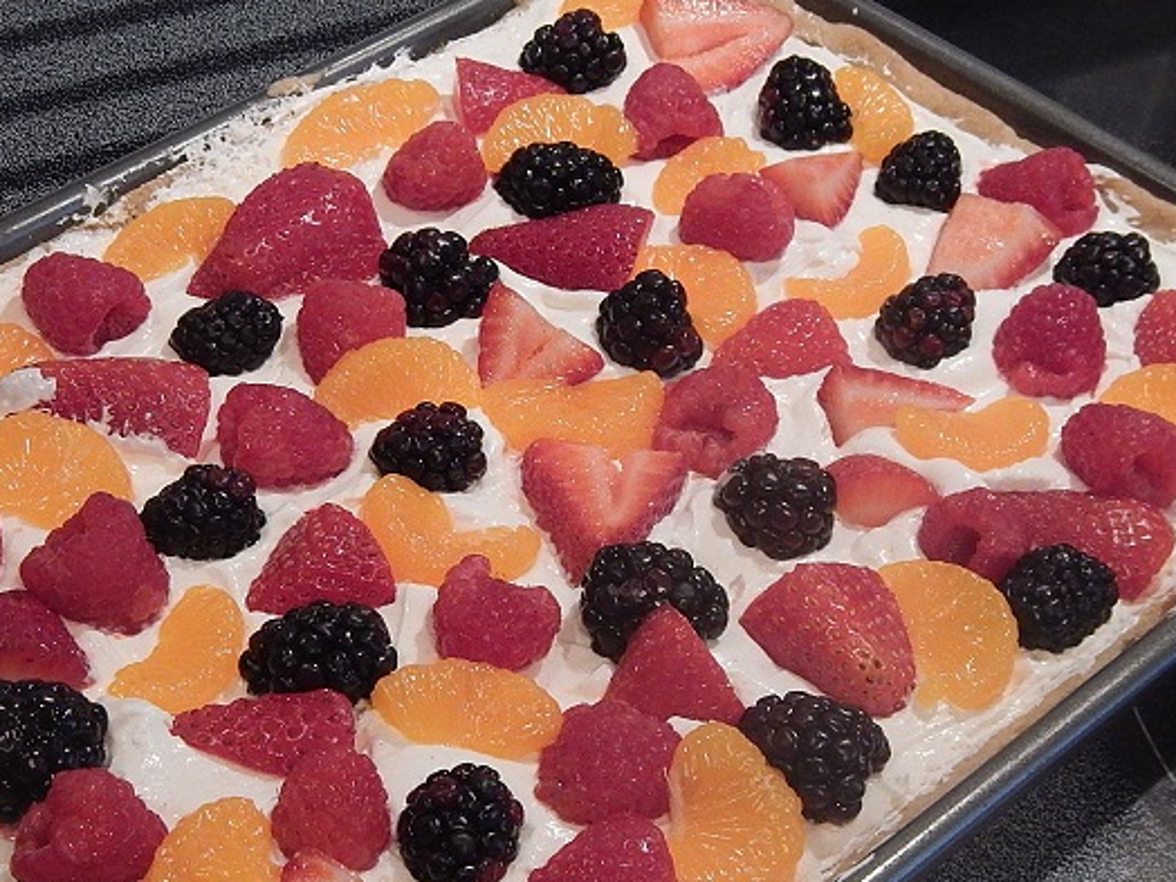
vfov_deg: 17.5
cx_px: 505
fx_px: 2854
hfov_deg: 23.3
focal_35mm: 84
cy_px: 563
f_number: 4.1
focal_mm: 9.9
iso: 400
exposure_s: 1/15
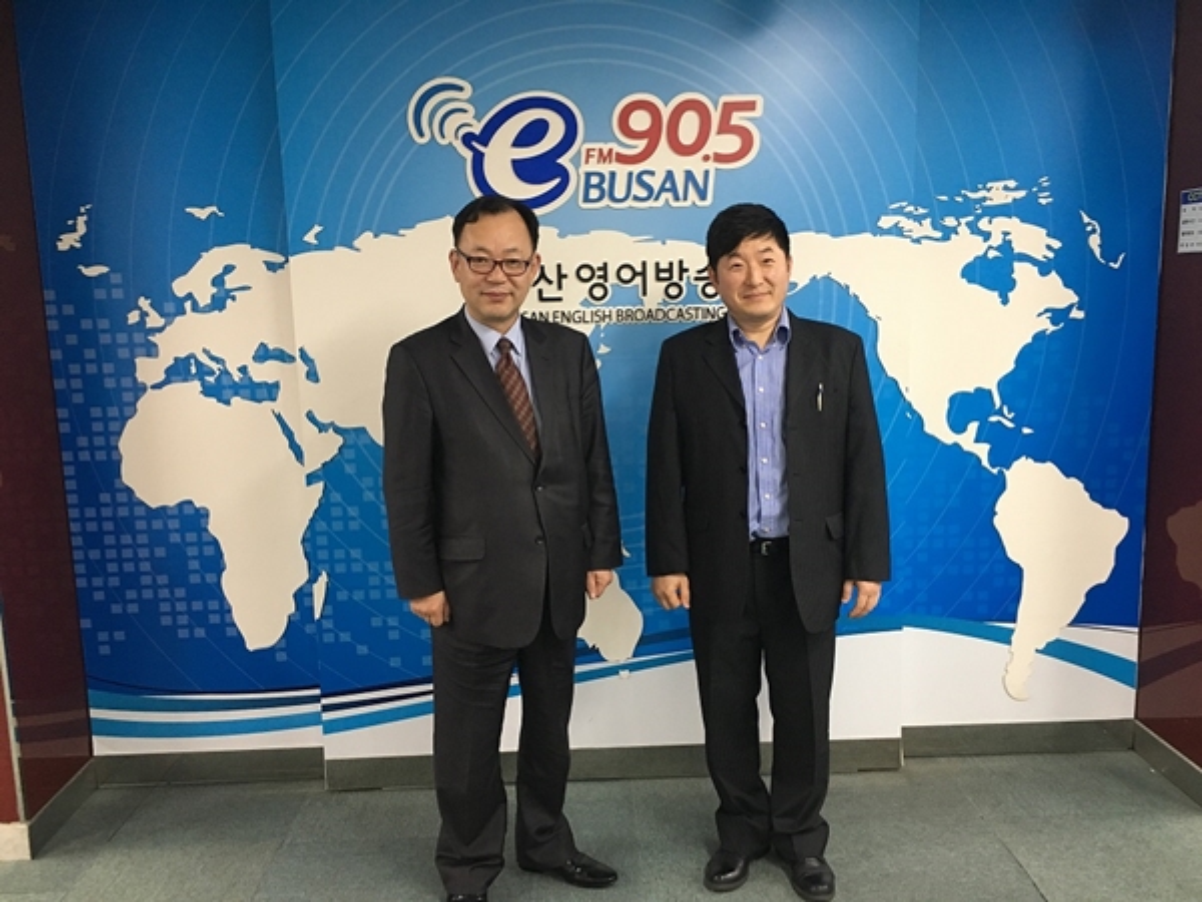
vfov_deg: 48.2
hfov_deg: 61.7
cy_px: 451
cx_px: 601
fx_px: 1007
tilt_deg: -8.8
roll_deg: +2.2
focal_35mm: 29
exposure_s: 1/30
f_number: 2.2
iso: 125
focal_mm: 4.15
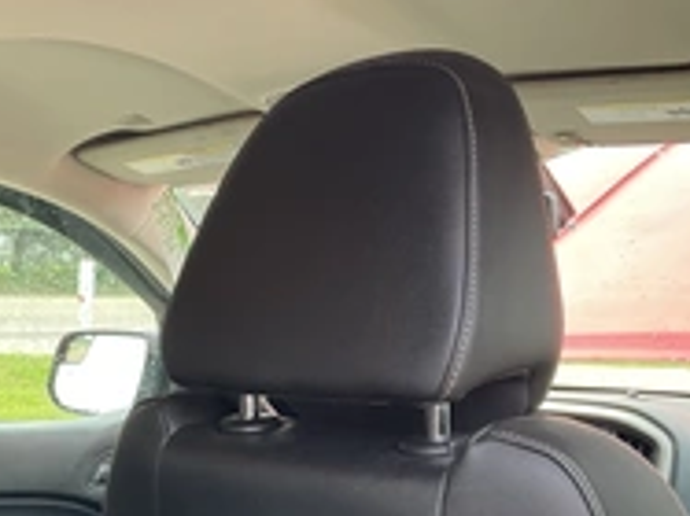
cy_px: 457
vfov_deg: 23.1
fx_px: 1235
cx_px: 207
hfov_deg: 30.9
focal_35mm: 62
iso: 40
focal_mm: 3
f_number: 1.8
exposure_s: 1/122
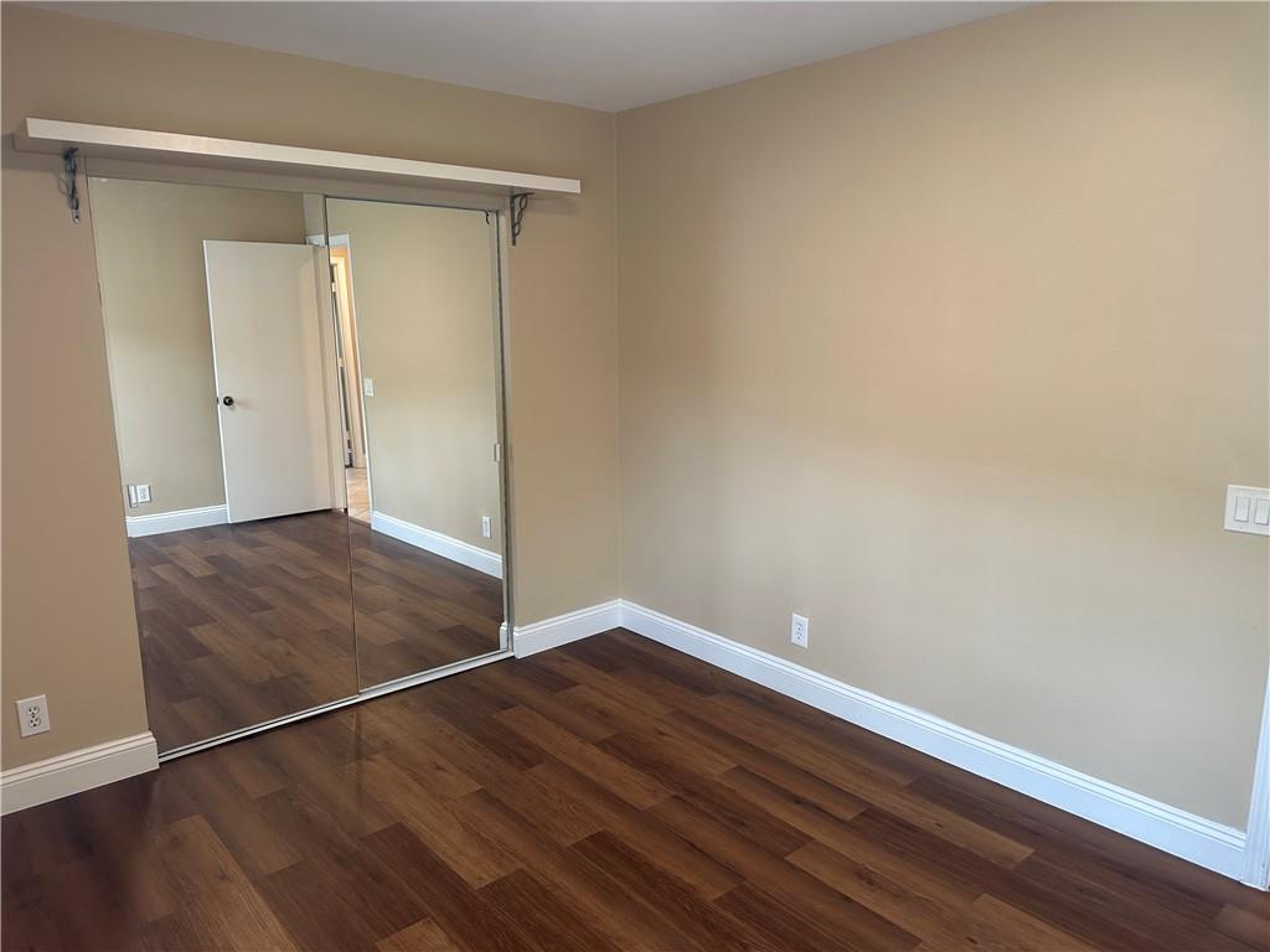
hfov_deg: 71.6
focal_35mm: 24
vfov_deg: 56.8
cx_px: 635
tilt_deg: -10.9
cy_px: 476
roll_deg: +0.5
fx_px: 881
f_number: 1.78
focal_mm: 6.86
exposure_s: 1/60
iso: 160
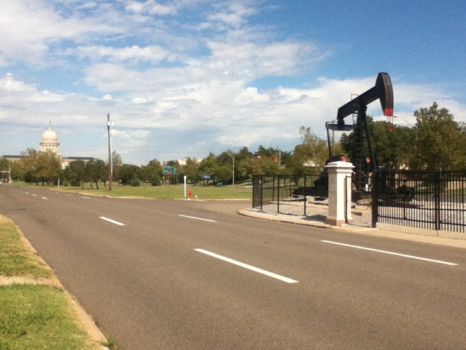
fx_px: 431
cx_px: 233
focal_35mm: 32
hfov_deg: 56.8
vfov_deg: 44.2
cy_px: 175
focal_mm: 3.85
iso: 100
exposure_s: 1/2608
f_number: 2.4
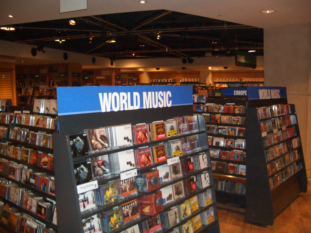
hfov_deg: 51.4
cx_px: 159
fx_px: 323
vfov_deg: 39.7
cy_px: 118
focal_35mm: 36
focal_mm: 5.8
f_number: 2.6
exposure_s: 1/60
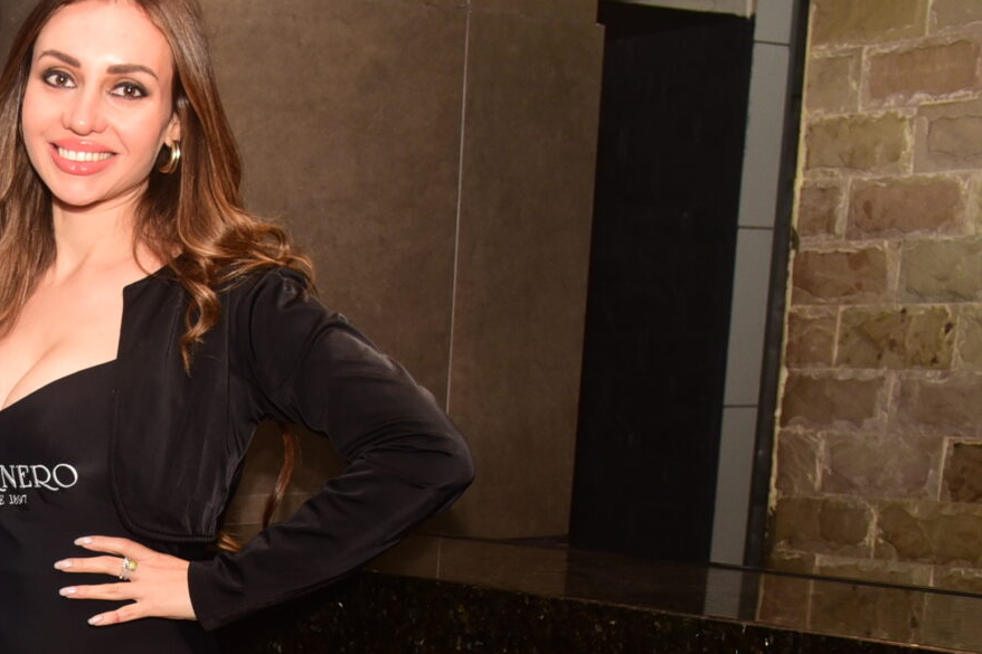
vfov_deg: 18.4
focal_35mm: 70
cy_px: 804
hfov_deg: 25.1
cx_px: -280
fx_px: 1909
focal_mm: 24
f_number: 7.1
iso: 800
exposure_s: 1/125
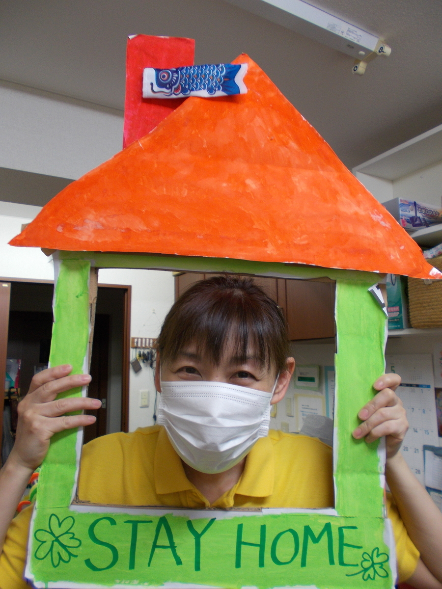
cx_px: 221
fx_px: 443
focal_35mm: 26
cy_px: 294
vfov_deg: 67.3
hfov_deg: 53.1
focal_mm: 4.6
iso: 125
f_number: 3.2
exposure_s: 1/25
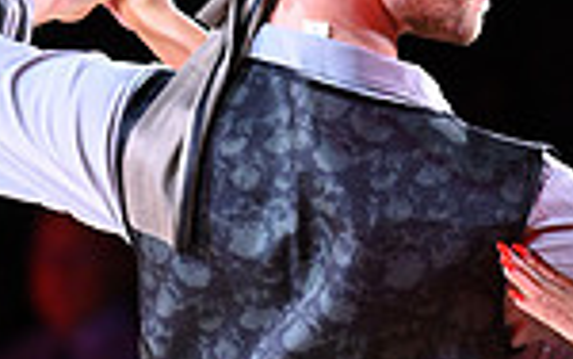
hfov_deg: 2.0
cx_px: 647
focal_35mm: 1025
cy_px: 607
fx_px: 16019
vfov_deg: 1.3
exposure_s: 1/320
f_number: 5
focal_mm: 260
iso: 3200
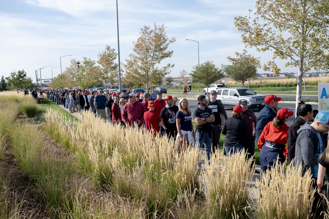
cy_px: 110
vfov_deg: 39.4
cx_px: 164
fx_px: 306
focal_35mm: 34
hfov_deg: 56.5
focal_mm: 33.5
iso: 500
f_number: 6.3
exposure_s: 1/1000
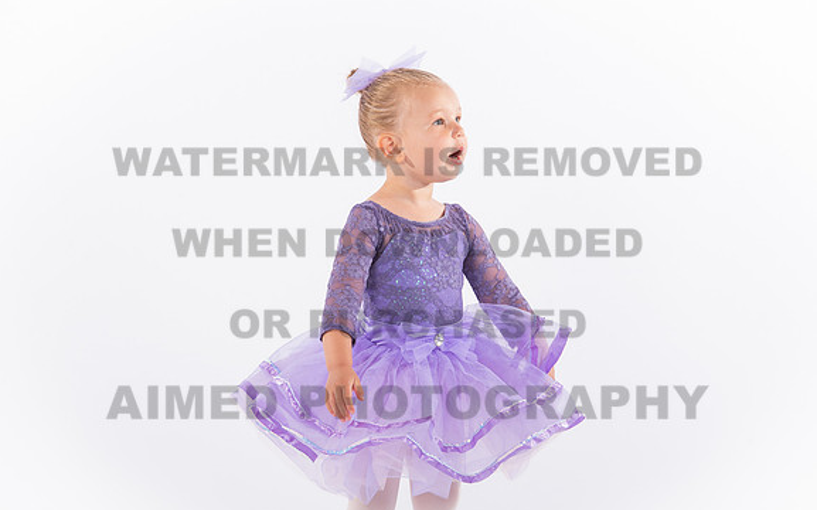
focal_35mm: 206
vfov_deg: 6.4
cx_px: 462
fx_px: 4585
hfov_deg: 10.2
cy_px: 232
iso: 320
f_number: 11
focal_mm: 175
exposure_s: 1/200
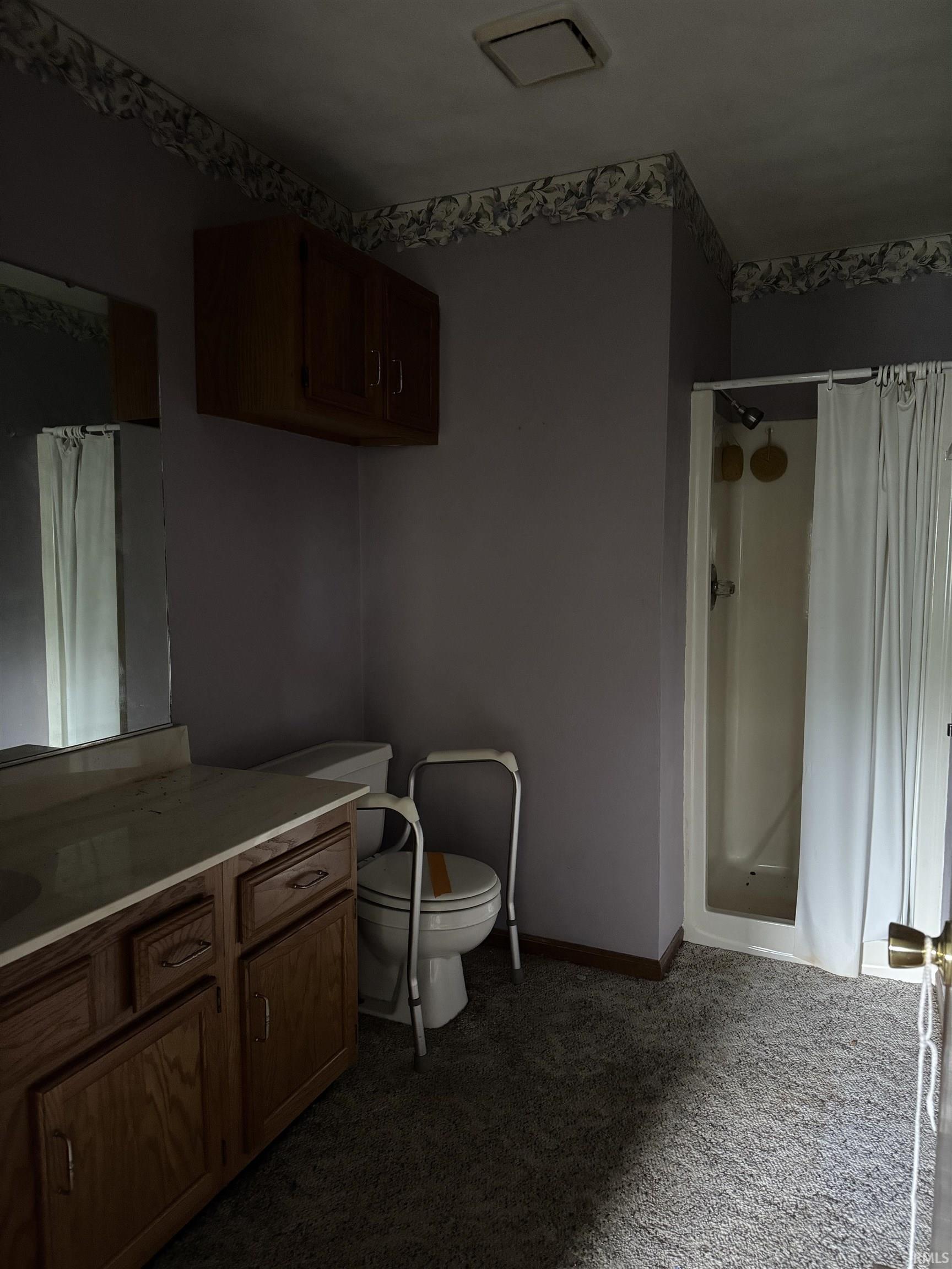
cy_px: 634
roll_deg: +1.0
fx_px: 880
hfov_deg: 56.8
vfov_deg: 71.6
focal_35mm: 24
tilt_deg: -5.5
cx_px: 476
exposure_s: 1/30
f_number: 1.78
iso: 1600
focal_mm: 6.76
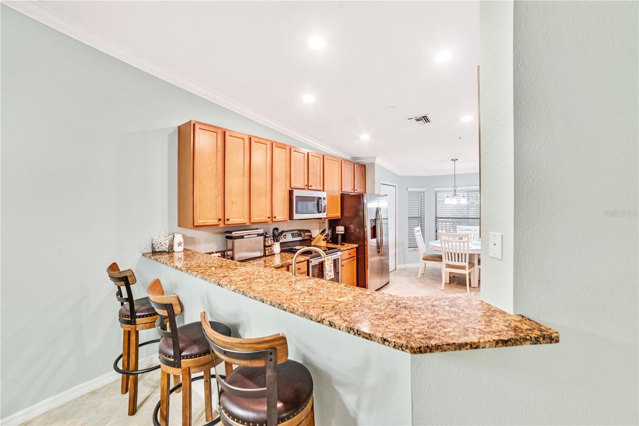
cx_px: 320
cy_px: 213
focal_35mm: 14
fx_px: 249
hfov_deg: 104.2
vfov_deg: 81.2
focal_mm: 14
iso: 160
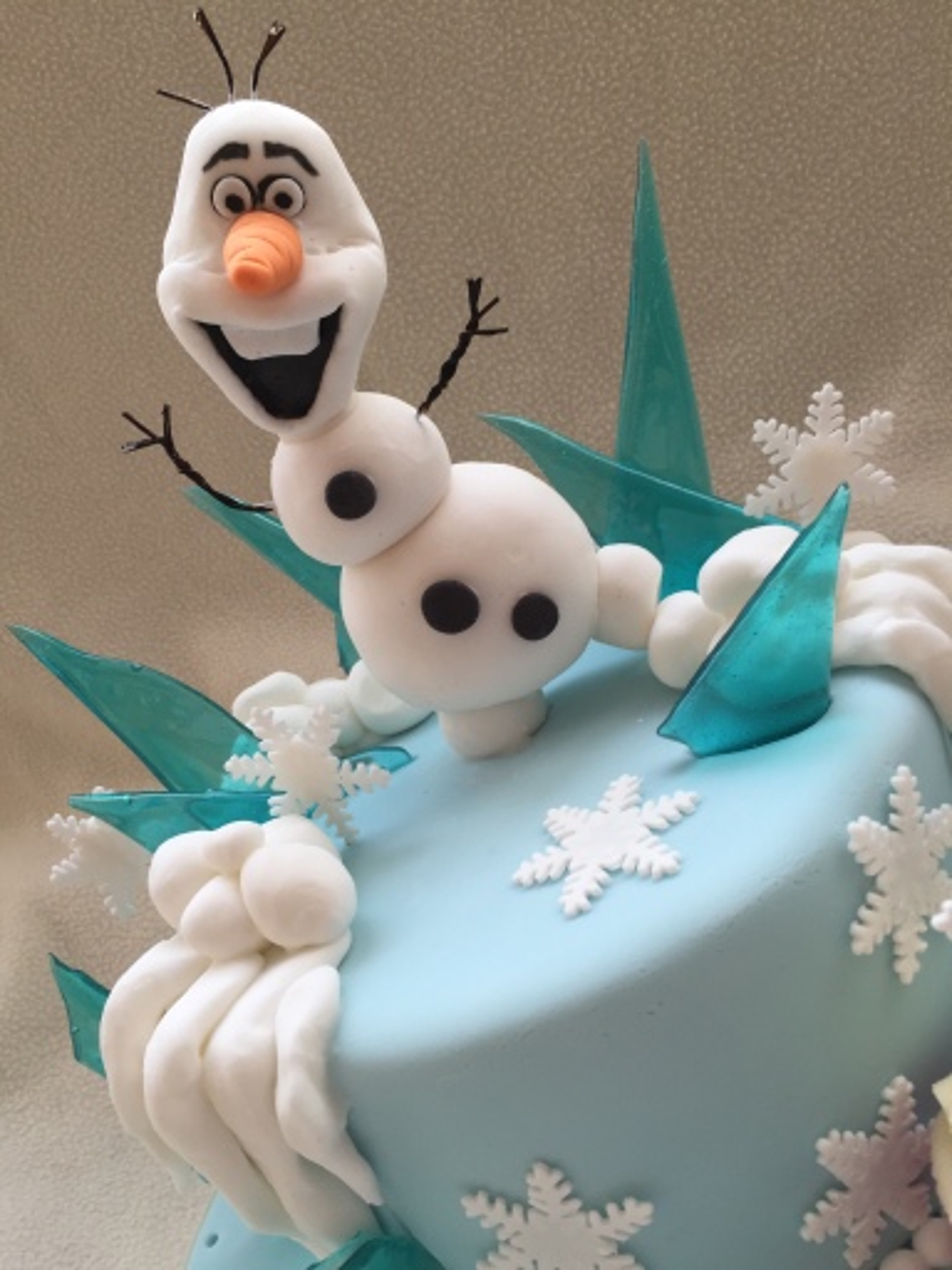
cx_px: 476
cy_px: 635
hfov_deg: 48.2
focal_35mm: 29
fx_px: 1063
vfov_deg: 61.7
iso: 40
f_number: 2.2
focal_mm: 4.15
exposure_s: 1/60
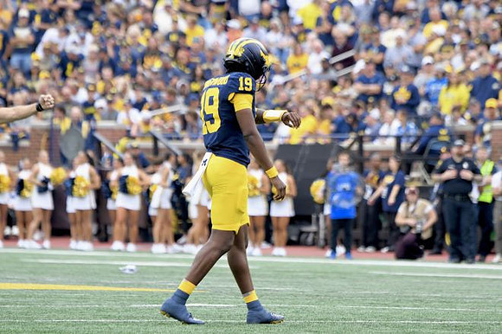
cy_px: 167
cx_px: 251
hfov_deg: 4.4
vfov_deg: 3.0
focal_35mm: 465
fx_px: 6480
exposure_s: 1/1000
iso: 1600
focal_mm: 310
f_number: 5.6
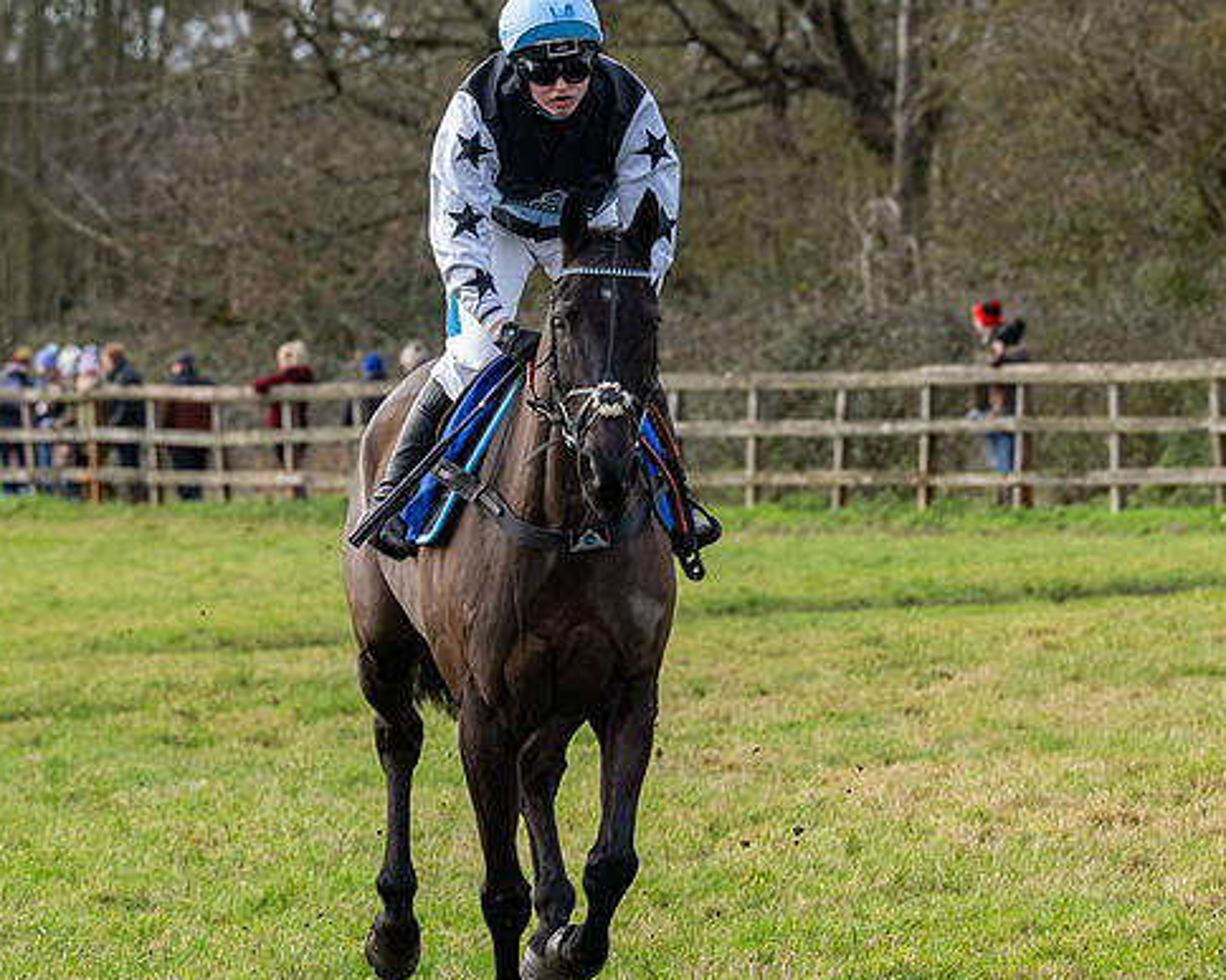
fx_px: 11935
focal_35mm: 329
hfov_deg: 5.9
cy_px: 411
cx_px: 681
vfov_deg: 4.7
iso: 800
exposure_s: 1/800
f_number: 5
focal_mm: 130
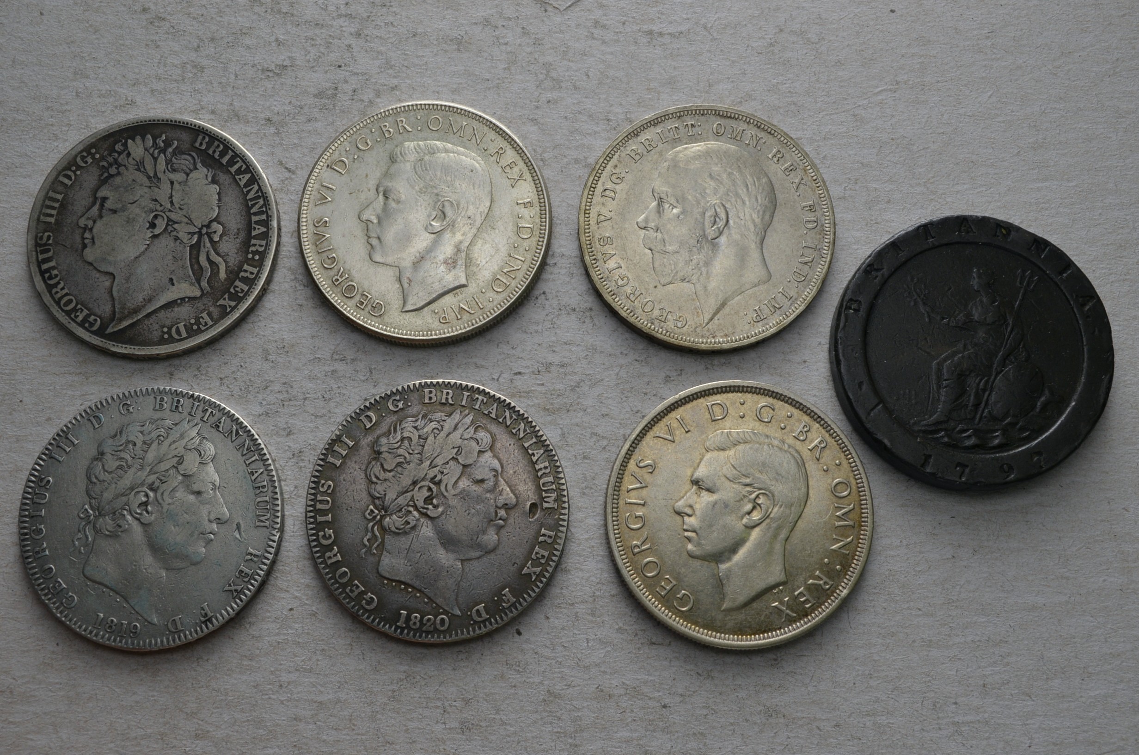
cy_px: 378
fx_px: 1326
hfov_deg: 46.5
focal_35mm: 42
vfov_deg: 31.8
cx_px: 570
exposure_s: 1/200
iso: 400
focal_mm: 28
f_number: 14
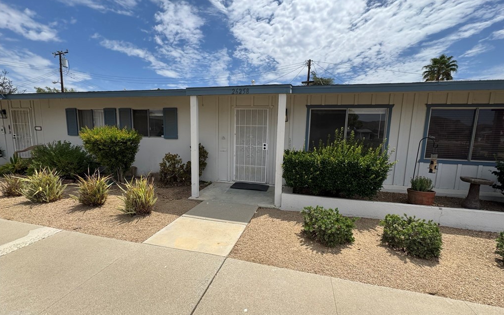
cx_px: 253
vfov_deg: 74.8
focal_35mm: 15
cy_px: 160
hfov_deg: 101.5
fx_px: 206
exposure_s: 1/1789
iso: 50
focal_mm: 2.22
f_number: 2.2
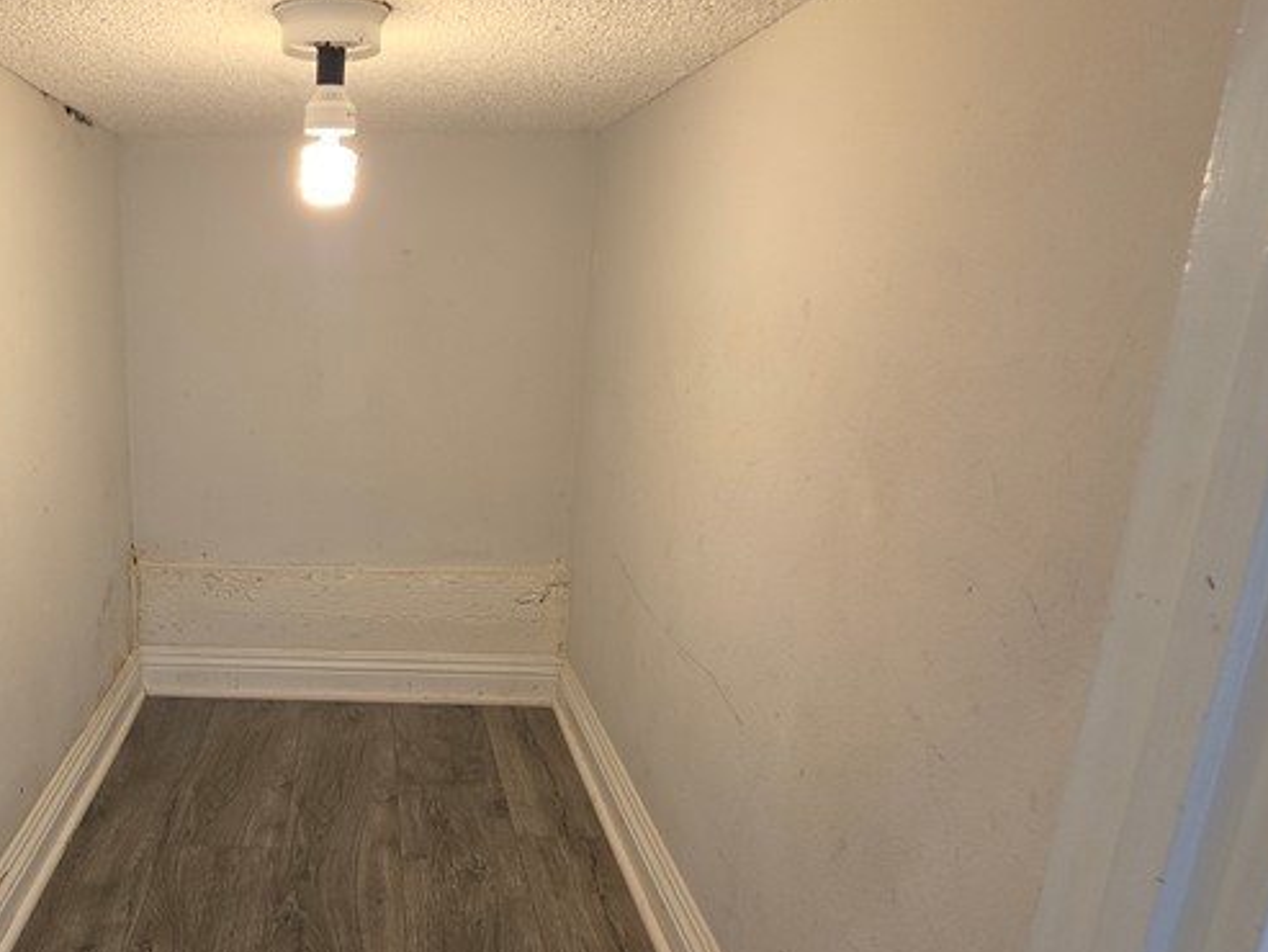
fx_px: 989
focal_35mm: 27
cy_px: 600
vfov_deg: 50.8
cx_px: 303
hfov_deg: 61.3
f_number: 1.9
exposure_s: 1/60
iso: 64
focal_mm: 2.2
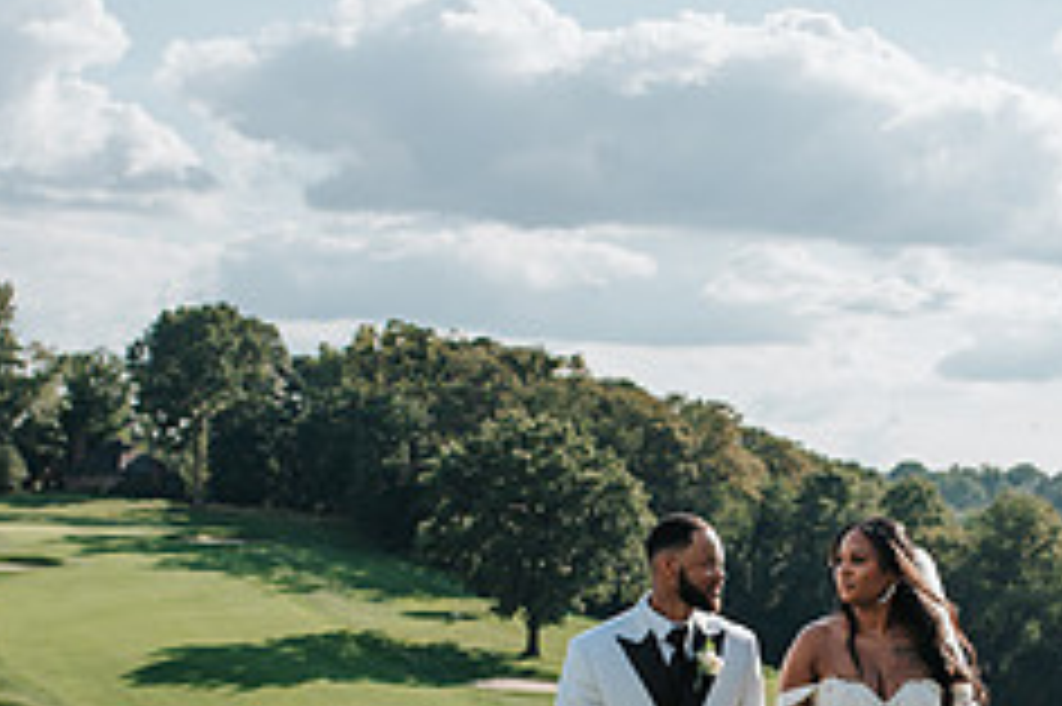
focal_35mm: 100
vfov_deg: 13.4
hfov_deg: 20.3
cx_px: 722
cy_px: 750
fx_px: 2948
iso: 100
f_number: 3.2
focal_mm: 35
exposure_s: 1/1250
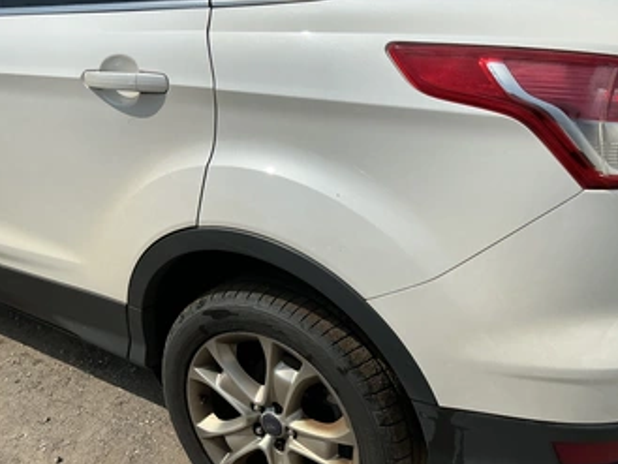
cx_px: 368
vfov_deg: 41.6
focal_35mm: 34
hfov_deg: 53.6
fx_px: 607
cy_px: 280
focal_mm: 3
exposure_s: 1/4065
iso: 25
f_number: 1.8
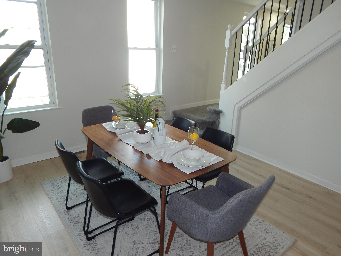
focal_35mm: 25
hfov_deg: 69.4
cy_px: 128
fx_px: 246
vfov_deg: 54.9
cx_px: 170
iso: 160
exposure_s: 1/30
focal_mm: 4.5
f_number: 3.1
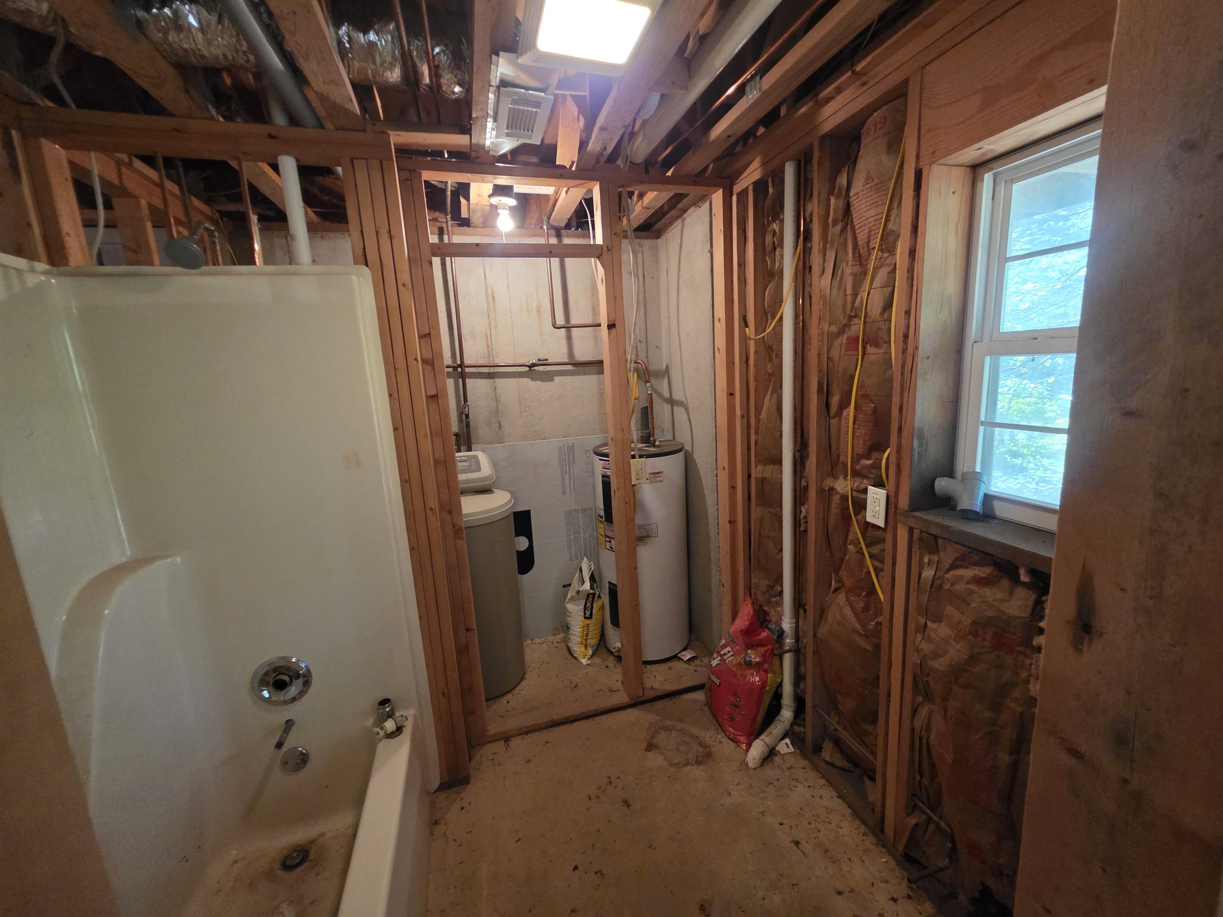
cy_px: 458
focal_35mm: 13
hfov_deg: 106.2
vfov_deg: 89.9
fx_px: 459
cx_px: 612
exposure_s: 1/60
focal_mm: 2.2
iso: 800
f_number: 1.9
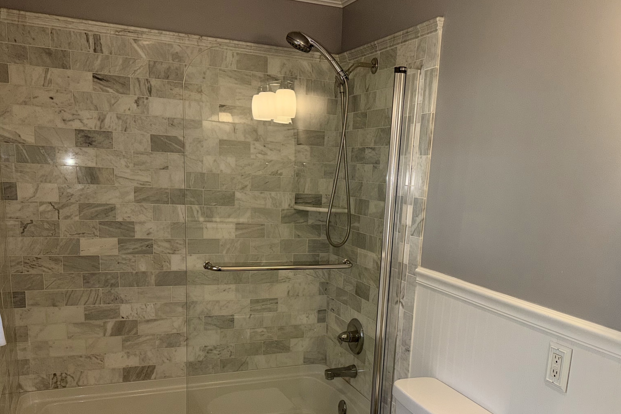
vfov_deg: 39.2
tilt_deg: -12.9
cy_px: 295
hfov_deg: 57.2
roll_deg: -3.4
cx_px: 336
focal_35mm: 33
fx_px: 569
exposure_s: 1/182
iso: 50
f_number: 1.78
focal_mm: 6.76
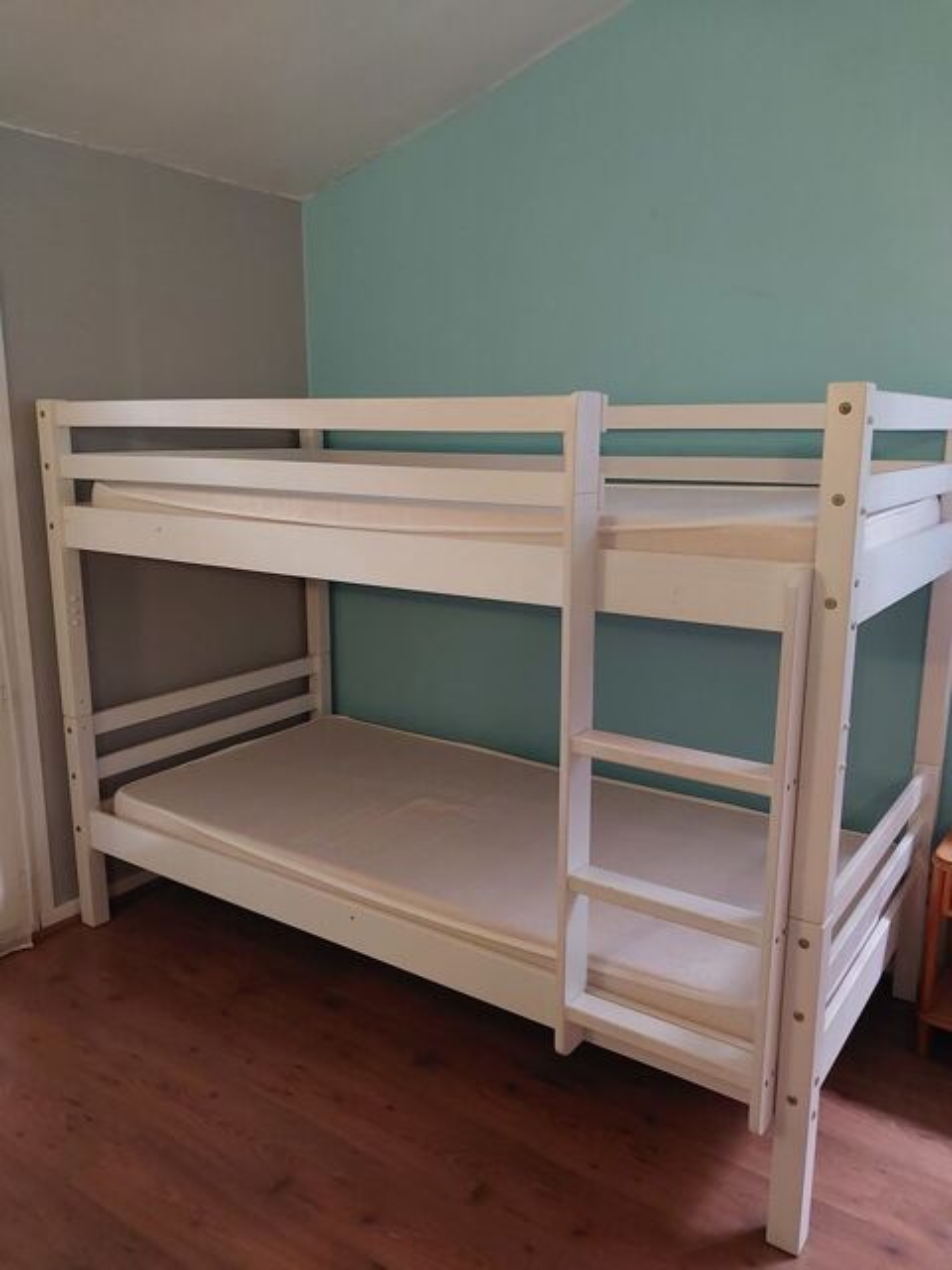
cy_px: 635
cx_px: 476
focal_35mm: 30
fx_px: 1100
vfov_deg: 60.0
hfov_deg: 46.8
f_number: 1.8
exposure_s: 1/33
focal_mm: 4.6
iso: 400
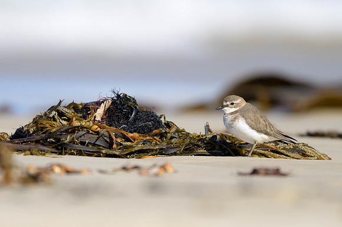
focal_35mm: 1177
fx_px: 11172
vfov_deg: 1.2
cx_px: 130
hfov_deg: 1.8
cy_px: 116
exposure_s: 1/3200
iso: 180
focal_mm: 560
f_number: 4
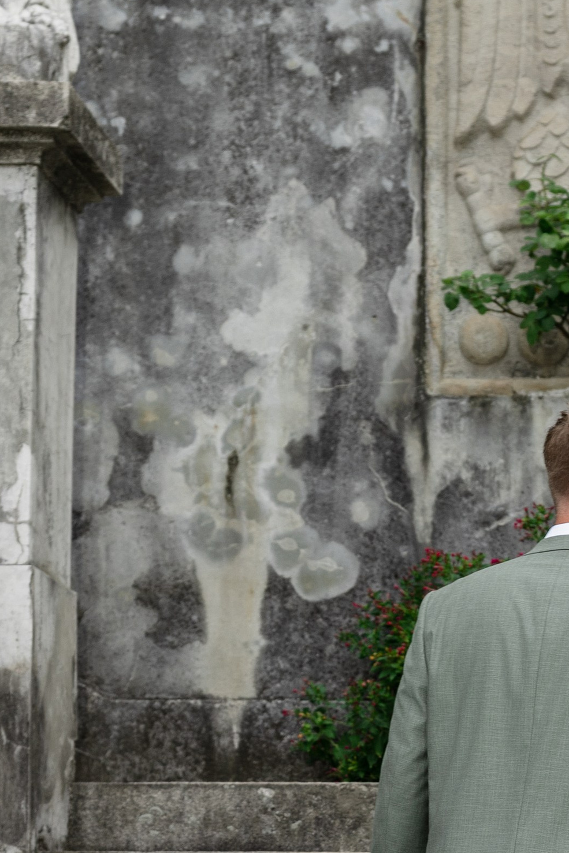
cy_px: 757
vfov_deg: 17.3
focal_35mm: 117
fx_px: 2773
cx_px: 647
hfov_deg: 11.5
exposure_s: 1/200
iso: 100
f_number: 5
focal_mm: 45
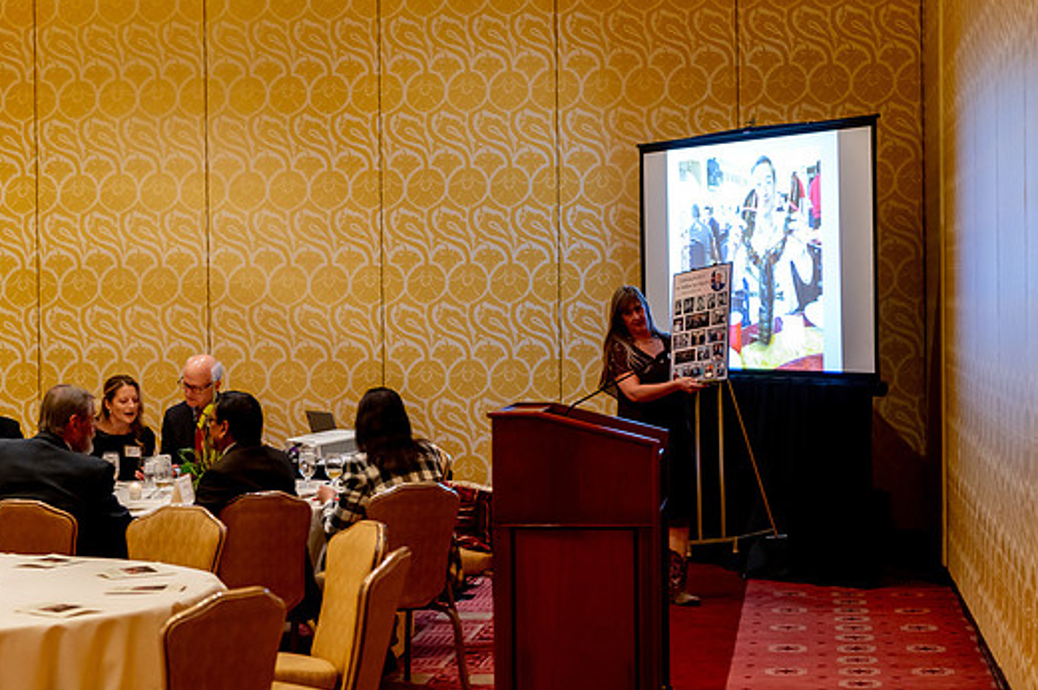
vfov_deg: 17.4
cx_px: 520
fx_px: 2246
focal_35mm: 78
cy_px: 327
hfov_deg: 26.0
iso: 4000
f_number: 4
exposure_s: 1/125
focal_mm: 70
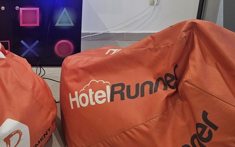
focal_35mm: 46
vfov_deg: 26.8
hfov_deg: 40.7
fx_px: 295
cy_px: 9
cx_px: 31
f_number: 1.7
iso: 800
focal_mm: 6.3
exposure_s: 1/100
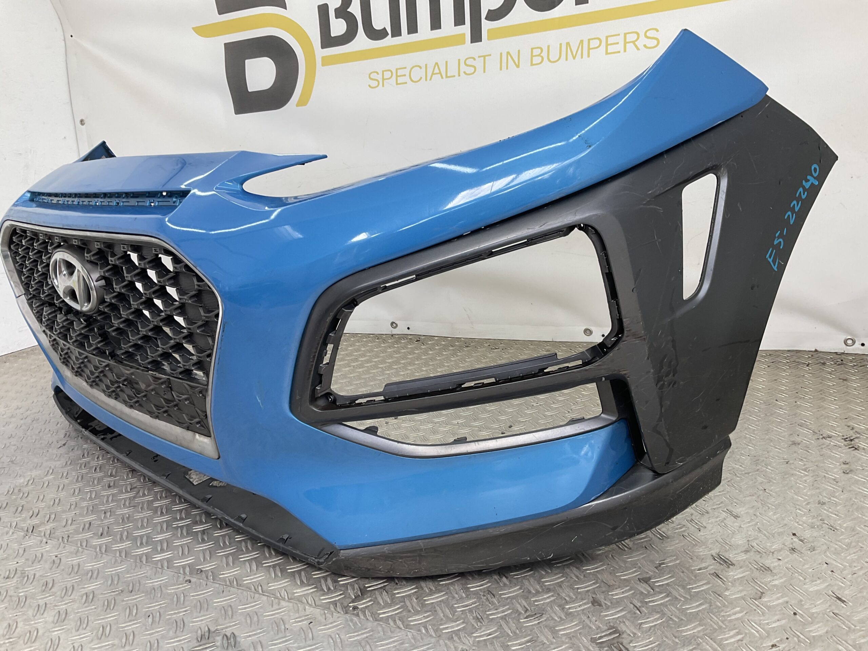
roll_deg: +5.0
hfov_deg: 61.7
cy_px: 326
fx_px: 727
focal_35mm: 29
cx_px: 434
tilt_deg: -17.0
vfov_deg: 48.2
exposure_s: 1/104
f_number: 1.8
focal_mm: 3
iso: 16
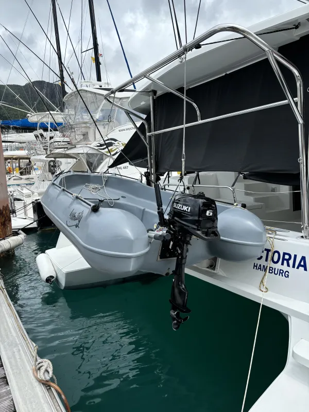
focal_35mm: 26
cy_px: 206
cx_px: 154
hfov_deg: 53.1
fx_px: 309
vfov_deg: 67.3
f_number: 1.6
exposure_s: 1/2288
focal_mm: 5.96
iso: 50
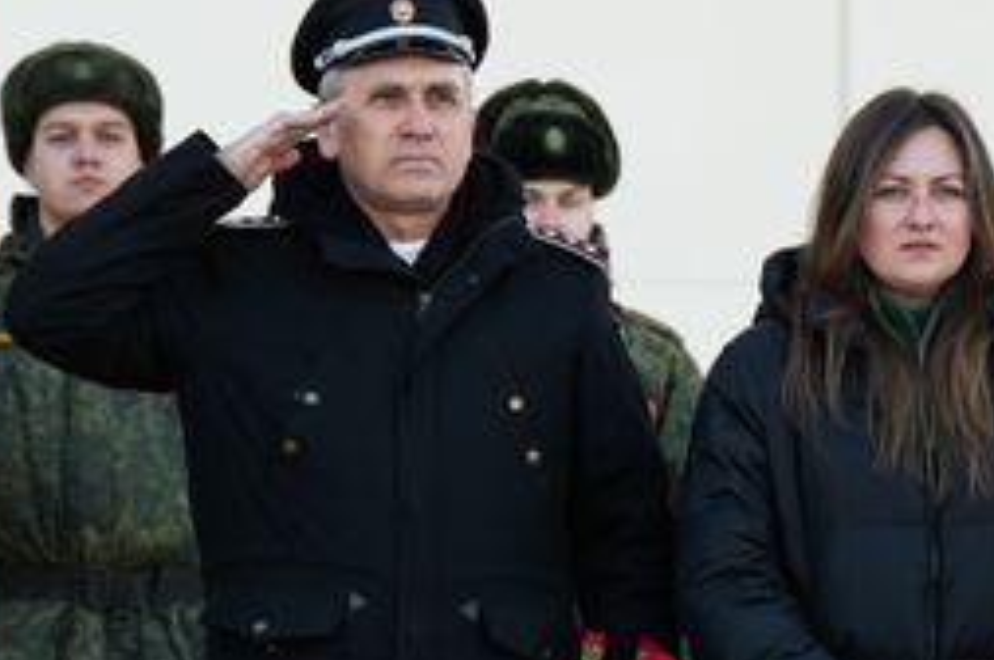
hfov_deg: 5.8
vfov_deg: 3.9
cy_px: 660
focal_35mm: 354
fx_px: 9762
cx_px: 505
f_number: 5.6
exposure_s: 1/640
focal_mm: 128
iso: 800
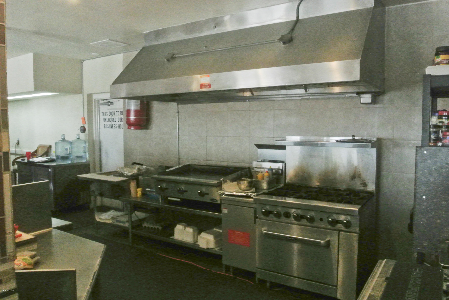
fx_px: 337
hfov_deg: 67.3
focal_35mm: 27
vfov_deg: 48.0
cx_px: 224
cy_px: 150
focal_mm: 10
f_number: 3.5
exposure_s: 1/60
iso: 3200
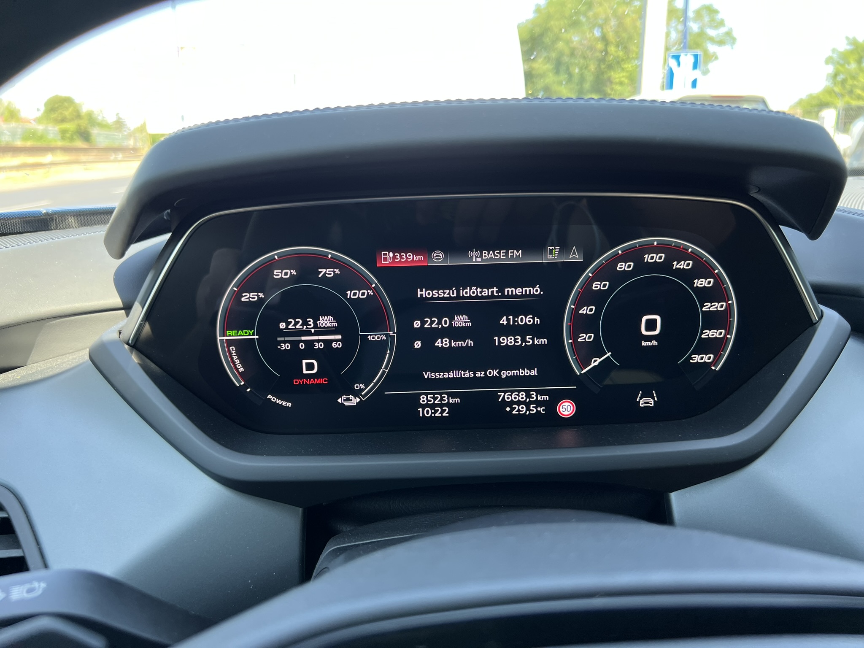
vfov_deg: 53.1
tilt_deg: -14.4
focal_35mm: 26
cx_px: 432
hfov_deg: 67.3
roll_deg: +0.8
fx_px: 649
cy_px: 324
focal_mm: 5.7
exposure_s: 1/135
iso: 64
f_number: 1.5
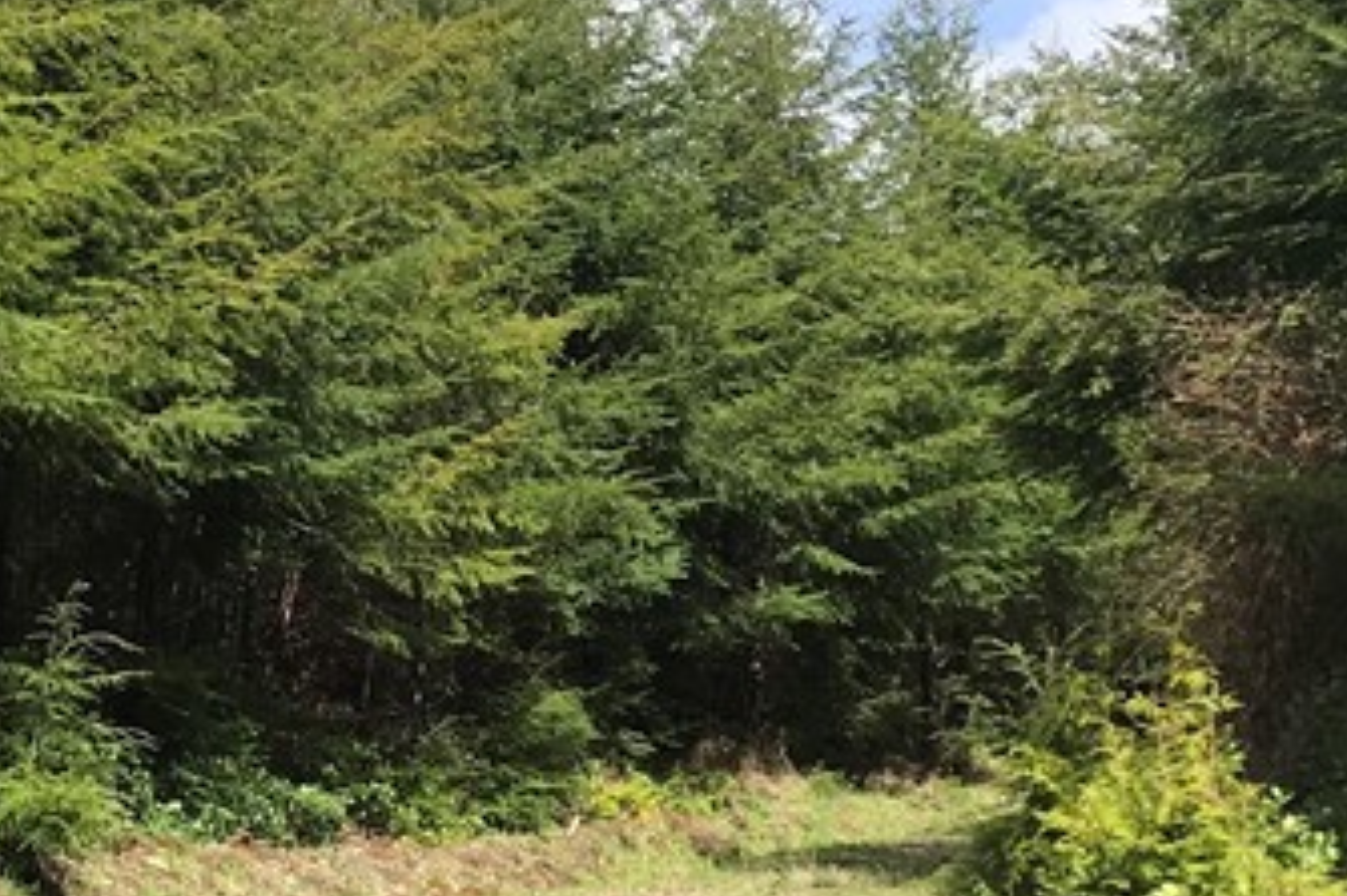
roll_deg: -1.9
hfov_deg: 22.7
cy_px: 309
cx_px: 350
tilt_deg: +13.9
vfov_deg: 15.3
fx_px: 3328
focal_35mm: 89
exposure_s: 1/1473
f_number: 1.8
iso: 20
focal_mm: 3.99
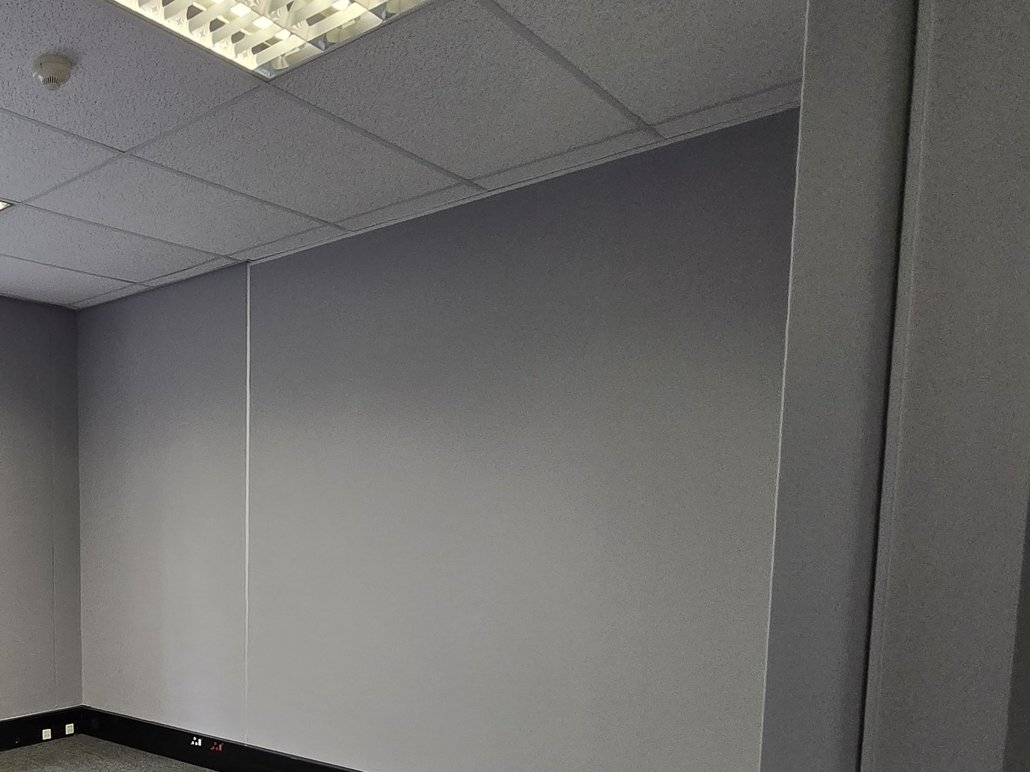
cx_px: 113
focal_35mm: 28
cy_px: 604
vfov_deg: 47.4
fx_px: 833
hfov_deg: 55.5
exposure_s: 1/50
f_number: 2.2
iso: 160
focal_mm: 1.7
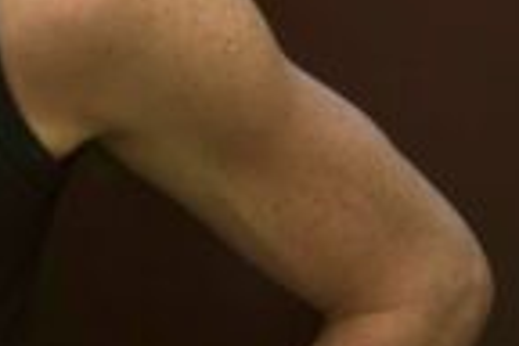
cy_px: -119
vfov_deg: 8.5
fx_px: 2278
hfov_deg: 12.3
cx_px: -278
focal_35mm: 158
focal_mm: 38
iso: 1000
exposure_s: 1/125
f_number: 6.3
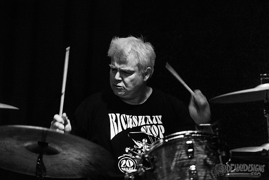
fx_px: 912
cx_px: 149
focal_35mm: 122
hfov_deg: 16.8
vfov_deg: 11.2
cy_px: 80
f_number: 3.2
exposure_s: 1/125
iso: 6400
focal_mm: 110
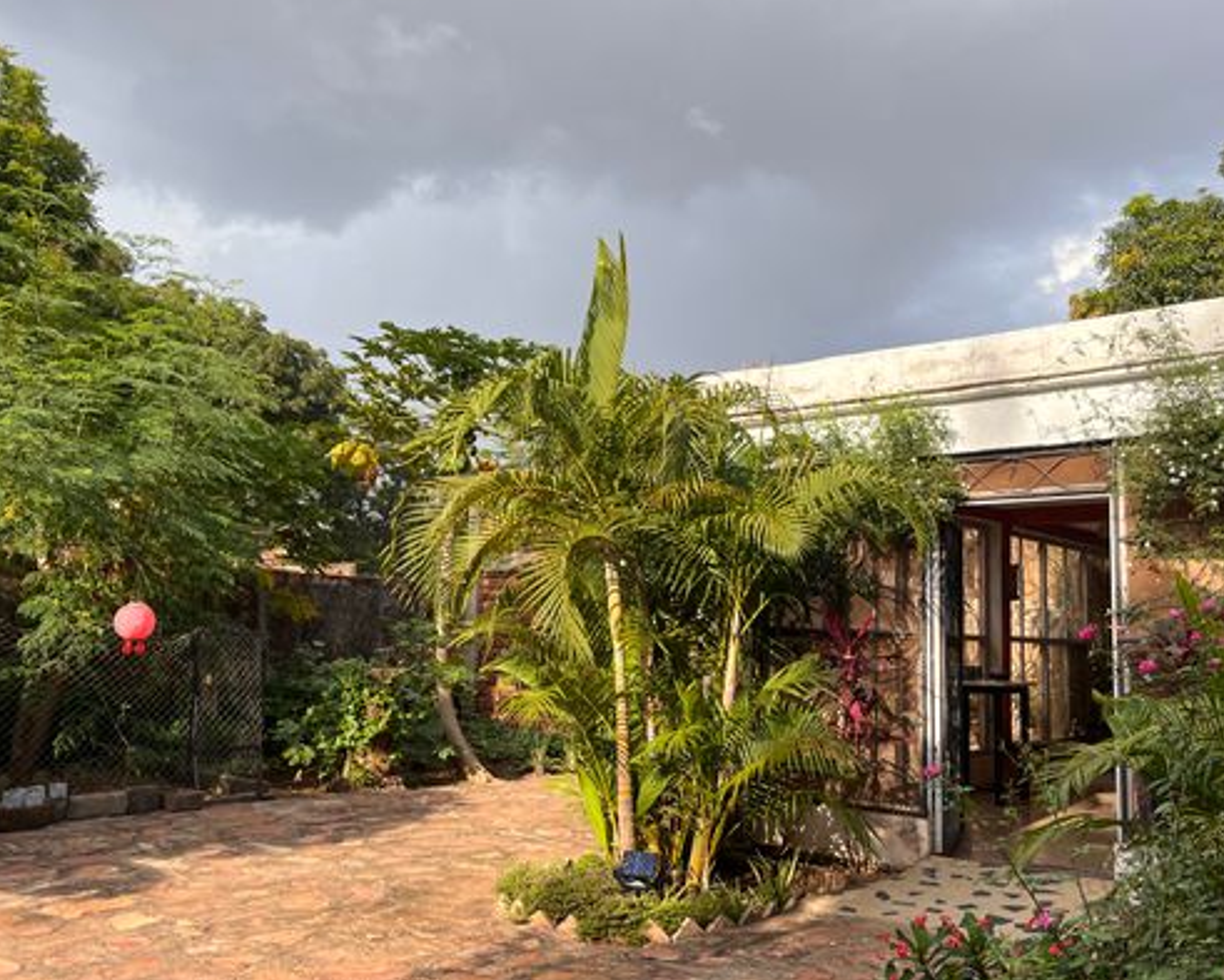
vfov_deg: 47.1
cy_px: 481
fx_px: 1123
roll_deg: -1.8
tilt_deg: +7.5
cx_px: 601
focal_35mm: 31
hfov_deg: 57.2
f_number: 1.5
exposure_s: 1/2123
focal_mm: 5.7
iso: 50
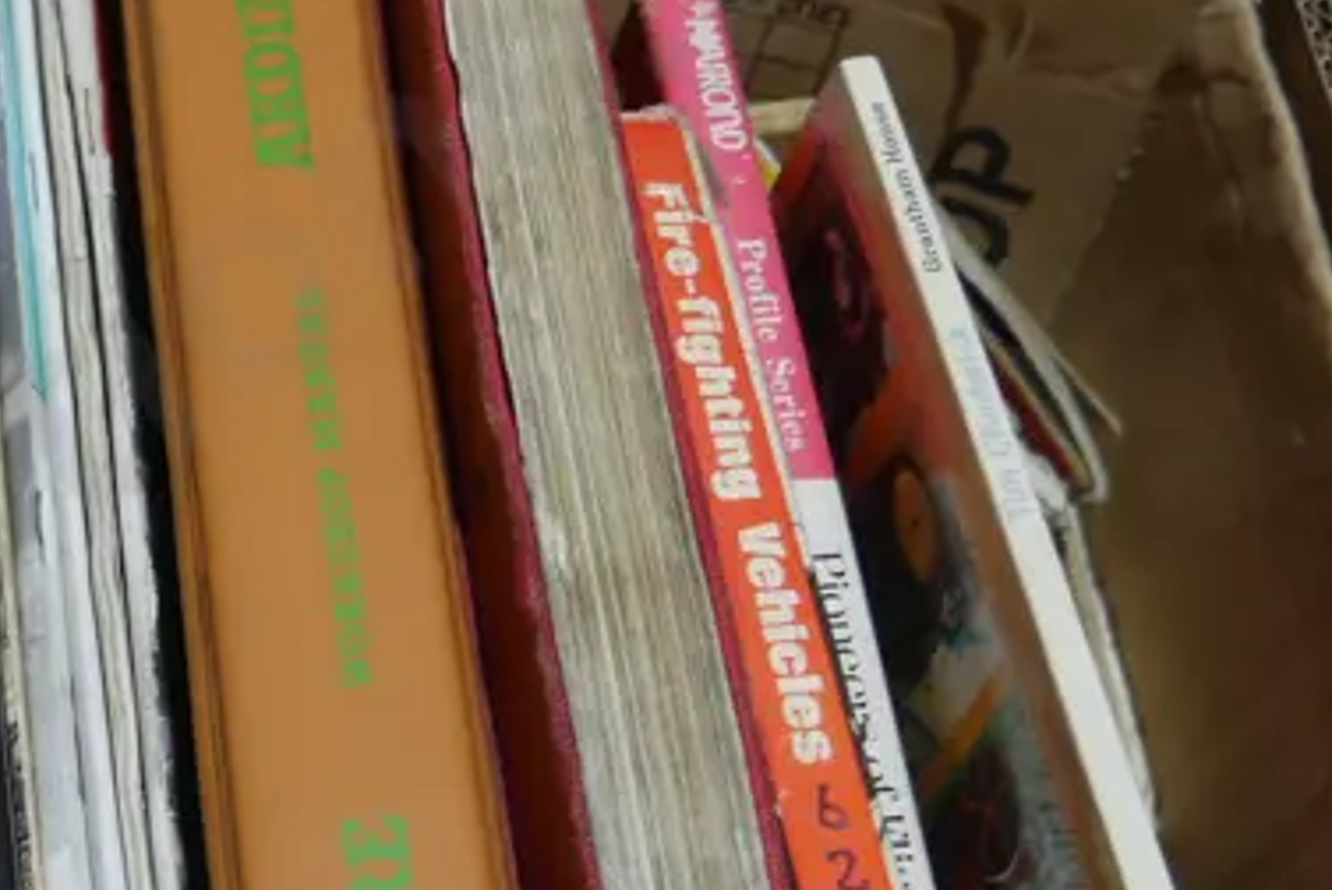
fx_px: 2925
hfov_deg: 23.9
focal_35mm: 79
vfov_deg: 17.3
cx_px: -166
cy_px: 611
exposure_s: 1/125
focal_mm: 14
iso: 200
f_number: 3.5
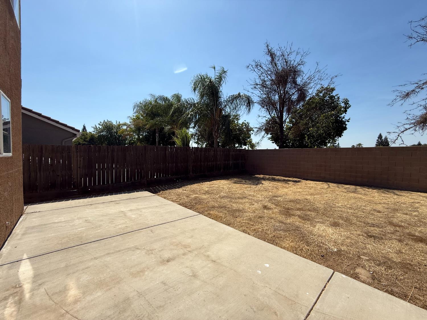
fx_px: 173
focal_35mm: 14
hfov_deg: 102.1
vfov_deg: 85.7
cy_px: 160
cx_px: 214
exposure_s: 1/2165
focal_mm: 2.22
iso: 50
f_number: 2.2
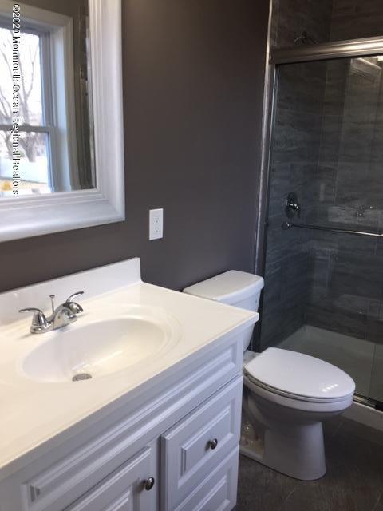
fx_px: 428
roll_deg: +0.2
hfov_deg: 48.2
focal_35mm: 29
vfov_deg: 61.7
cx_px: 192
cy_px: 256
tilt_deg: -12.2
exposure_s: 1/60
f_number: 2.2
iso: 32
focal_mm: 4.15
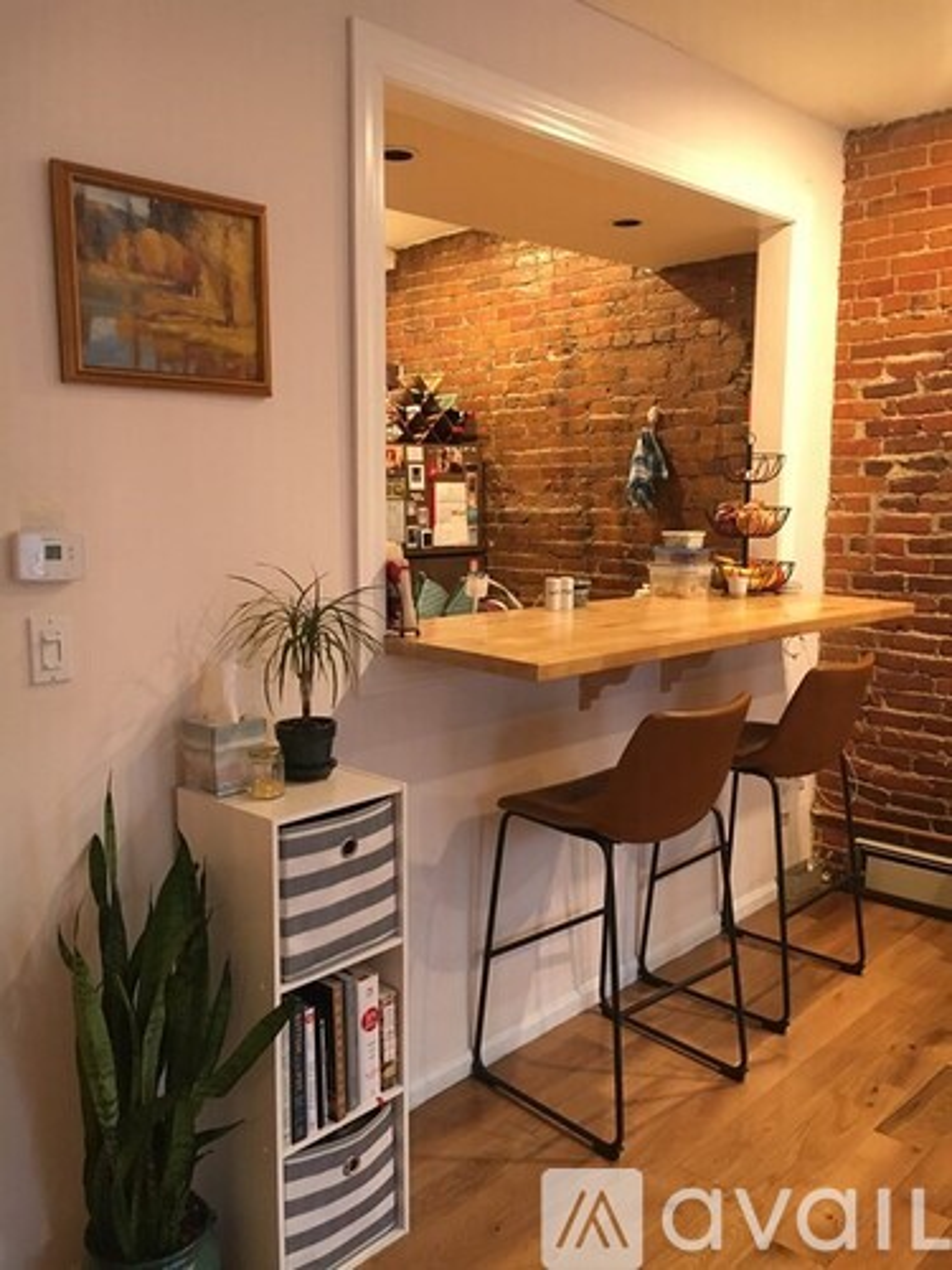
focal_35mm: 29
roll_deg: +0.4
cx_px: 476
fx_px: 1063
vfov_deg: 61.7
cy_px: 635
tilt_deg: -7.1
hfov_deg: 48.2
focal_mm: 4.15
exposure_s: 1/20
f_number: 2.2
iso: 200
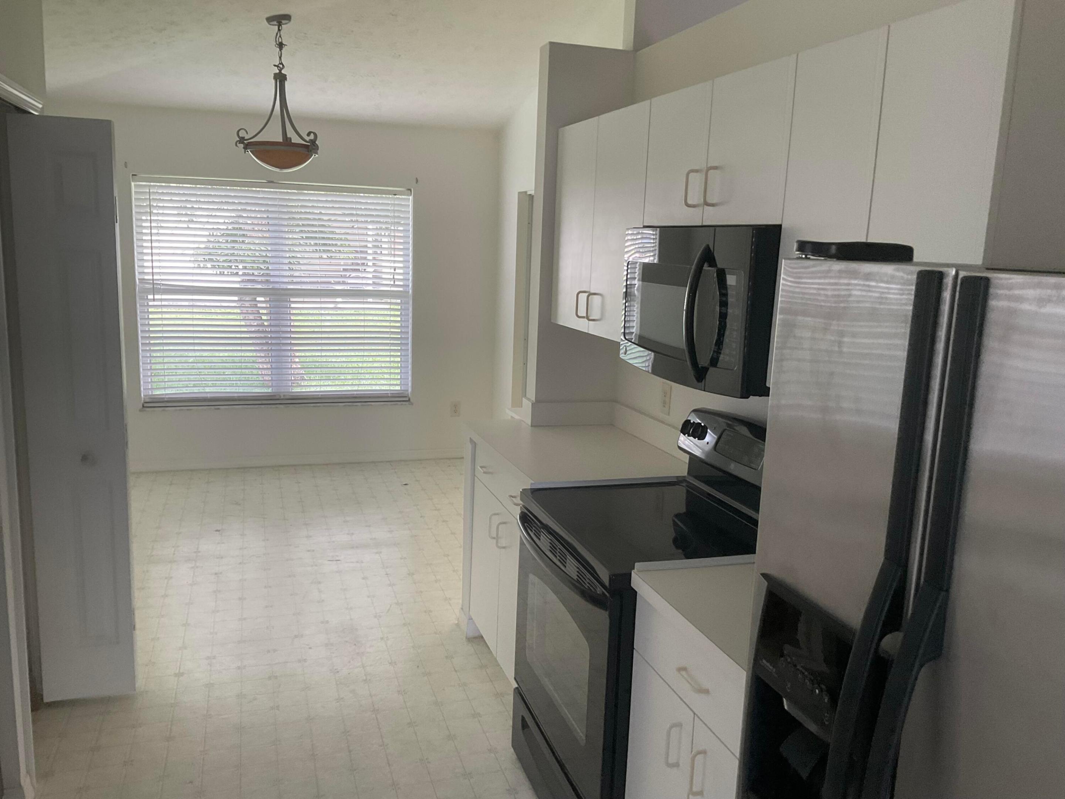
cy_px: 400
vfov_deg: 48.2
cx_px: 532
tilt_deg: -10.2
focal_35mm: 29
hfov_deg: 61.7
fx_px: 892
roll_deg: -2.7
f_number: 1.8
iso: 64
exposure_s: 1/122
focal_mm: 3
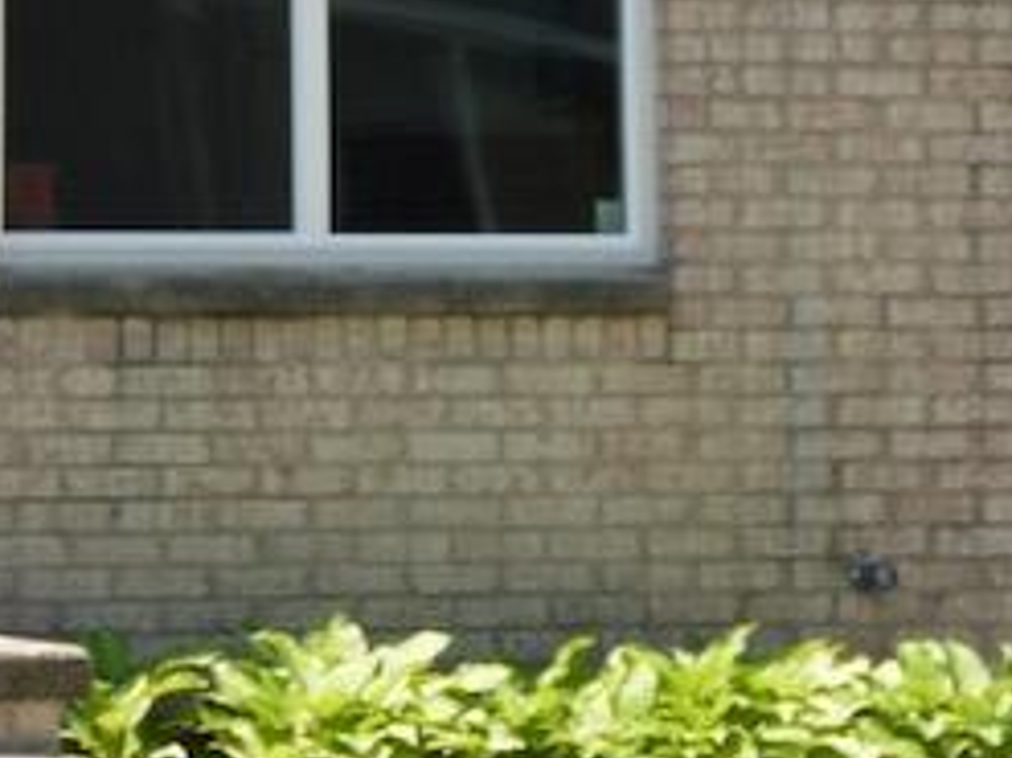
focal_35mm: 239
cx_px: -610
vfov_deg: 6.2
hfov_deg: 8.1
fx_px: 6984
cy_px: -127
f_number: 6.3
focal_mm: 32
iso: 100
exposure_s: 1/160
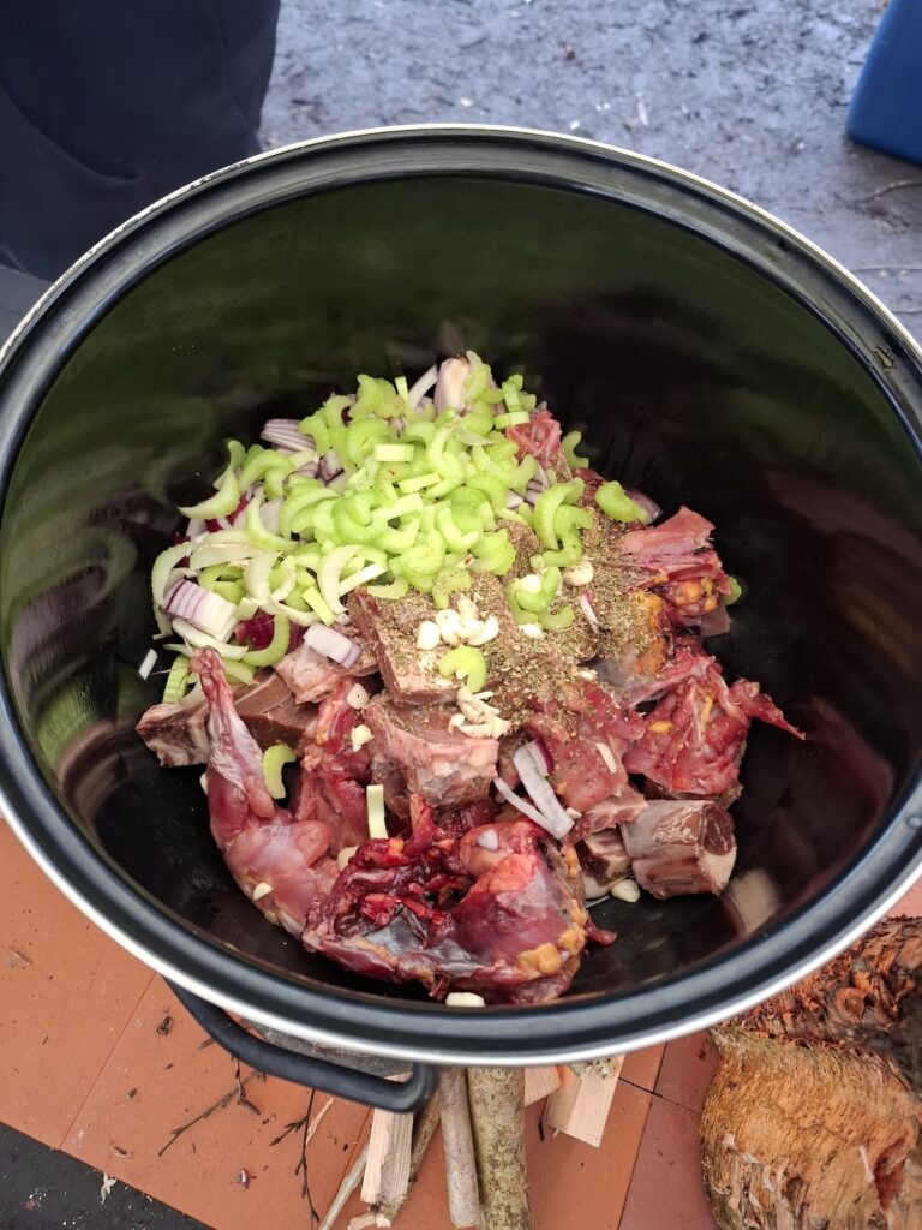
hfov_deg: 58.9
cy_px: 615
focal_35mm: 23
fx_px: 817
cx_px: 461
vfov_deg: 73.9
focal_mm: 5.54
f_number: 1.8
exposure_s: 1/50
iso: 200
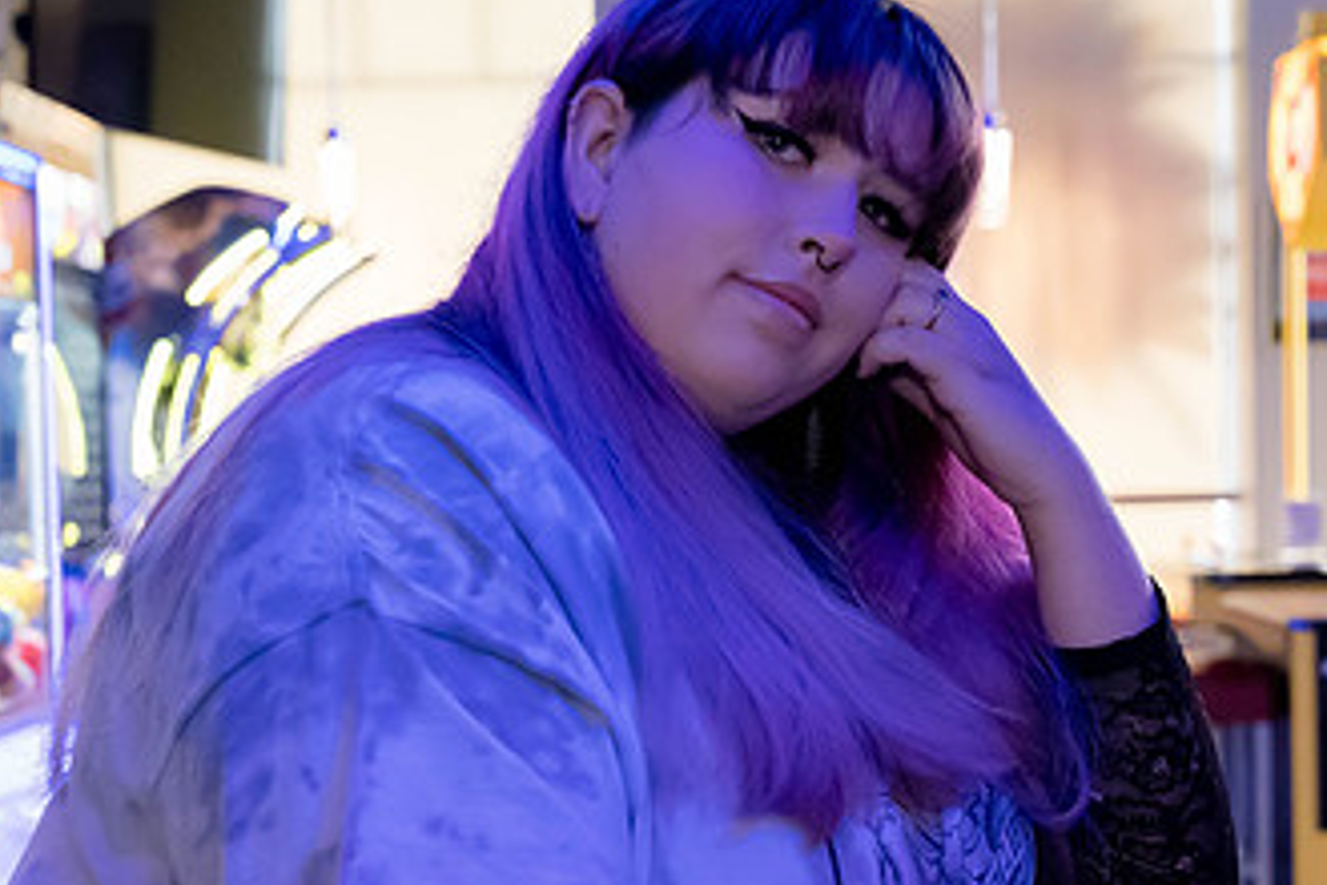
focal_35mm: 95
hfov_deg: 21.4
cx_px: 756
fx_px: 3502
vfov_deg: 14.3
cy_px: 662
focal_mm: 54
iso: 12800
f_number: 5
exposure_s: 1/160
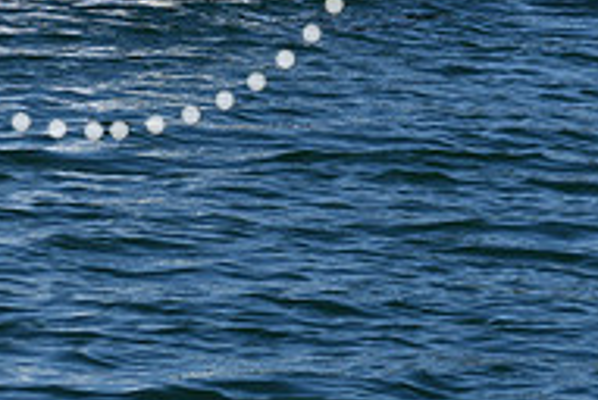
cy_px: -164
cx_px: 94
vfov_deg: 3.6
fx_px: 6405
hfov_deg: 5.3
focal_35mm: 385
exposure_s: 1/500
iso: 125
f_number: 8
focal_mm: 85
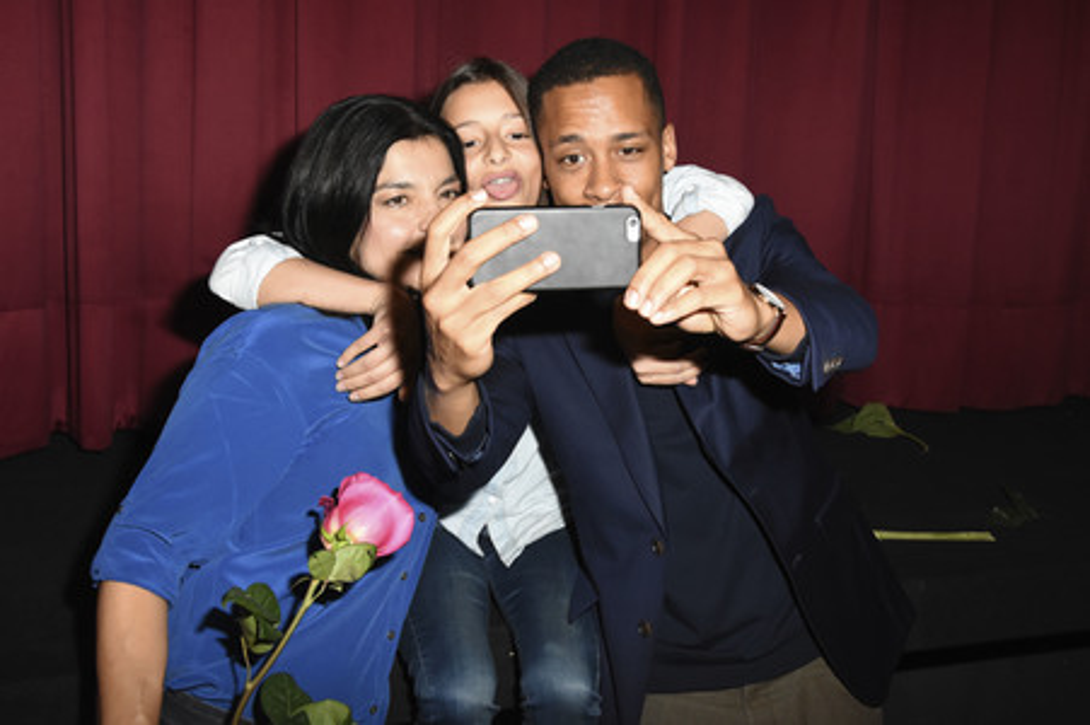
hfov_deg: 53.2
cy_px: 362
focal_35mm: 36
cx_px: 545
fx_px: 1089
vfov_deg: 36.8
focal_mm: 24
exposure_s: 1/160
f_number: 6.3
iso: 1600
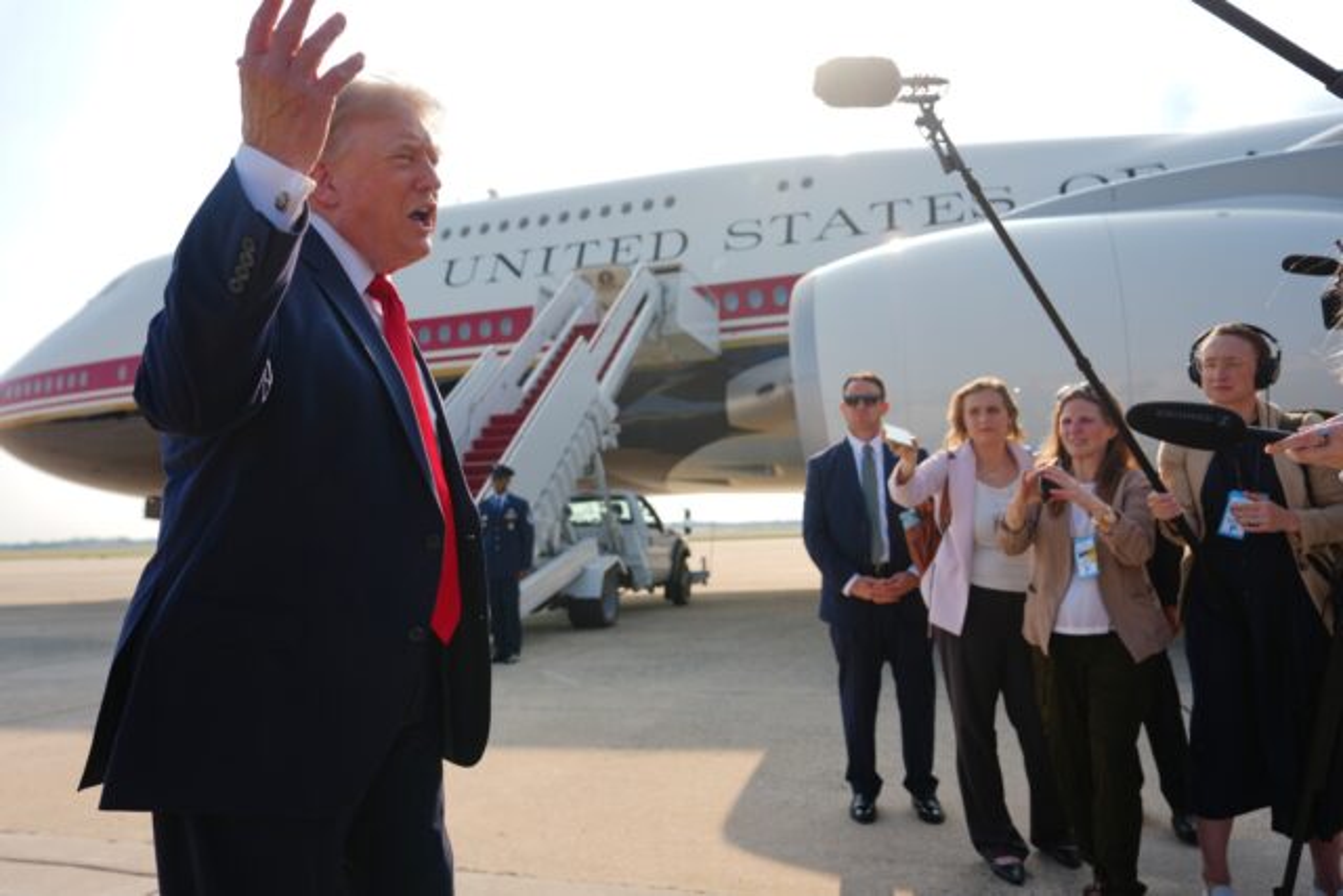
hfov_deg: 69.4
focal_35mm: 26
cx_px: 672
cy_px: 448
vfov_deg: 49.6
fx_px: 970
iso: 50
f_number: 4
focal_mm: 26
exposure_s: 1/500
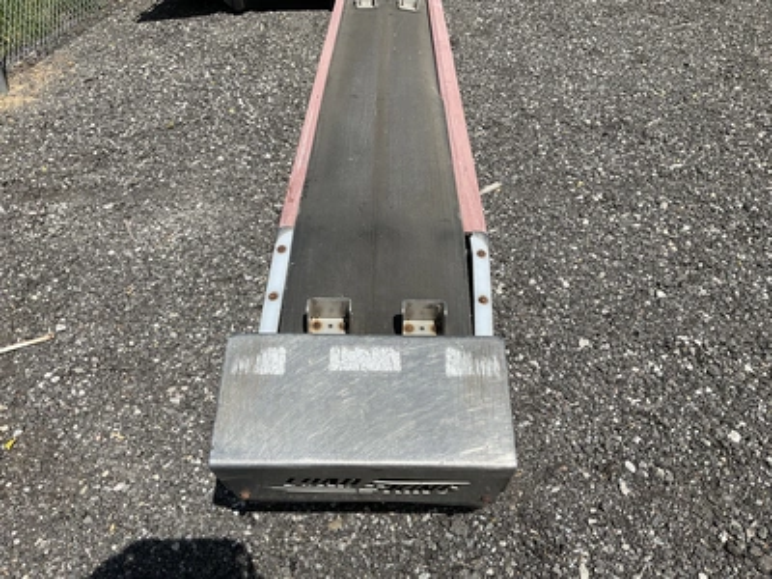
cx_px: 386
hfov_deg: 61.7
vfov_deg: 48.2
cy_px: 290
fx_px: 647
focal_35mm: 29
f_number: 1.8
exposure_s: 1/2667
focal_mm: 3
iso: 25
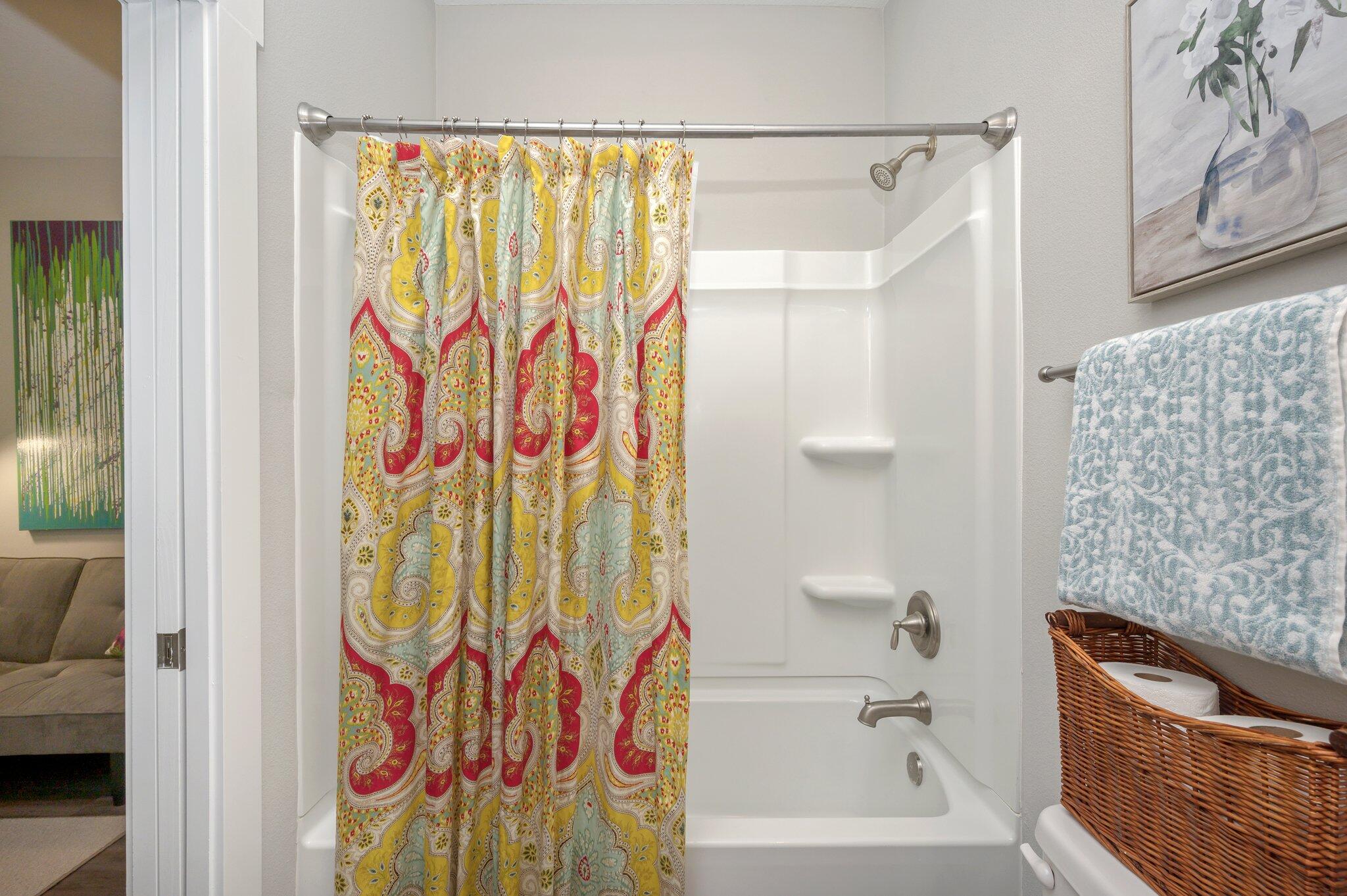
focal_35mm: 16
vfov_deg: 75.4
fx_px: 579
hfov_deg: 98.6
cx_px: 674
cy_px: 448
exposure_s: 1/60
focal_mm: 15.5
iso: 250
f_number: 9
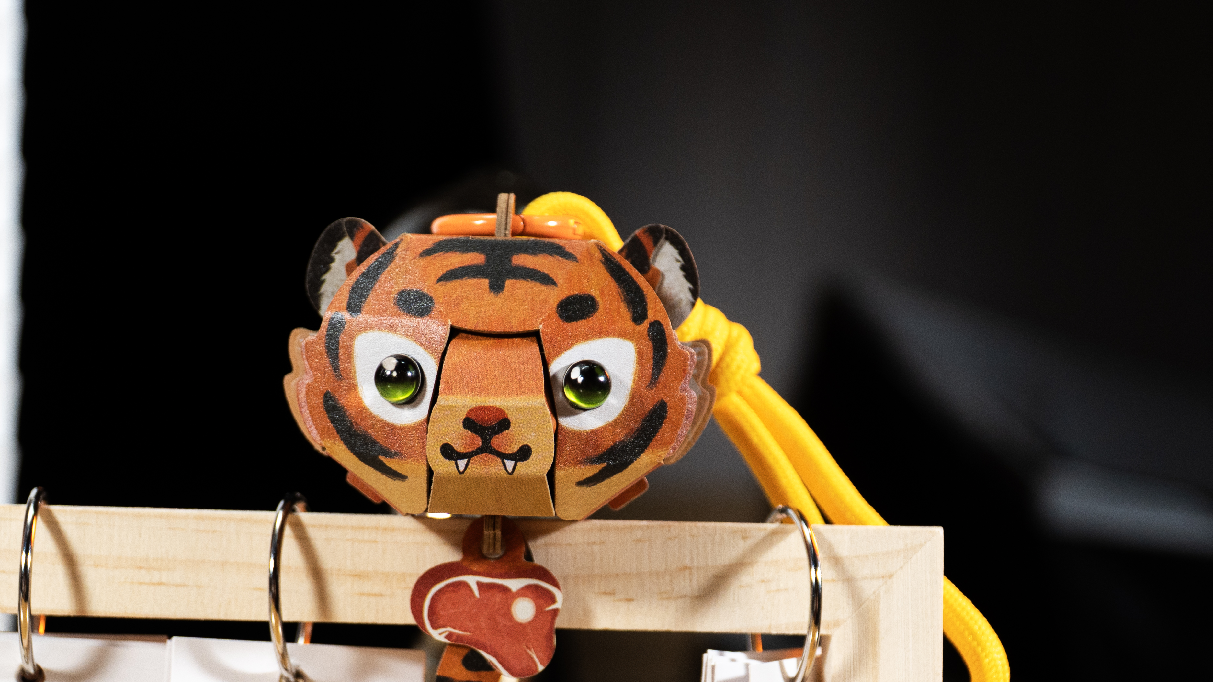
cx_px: 488
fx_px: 2155
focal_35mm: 67
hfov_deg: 31.4
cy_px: 443
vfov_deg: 18.0
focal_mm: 35
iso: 800
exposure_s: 1/800
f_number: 4
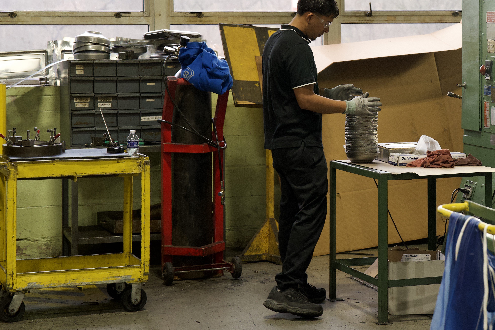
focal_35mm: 122
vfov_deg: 11.2
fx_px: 1677
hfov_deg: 16.6
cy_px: 50
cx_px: 412
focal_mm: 70
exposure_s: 1/160
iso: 3200
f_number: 4.5
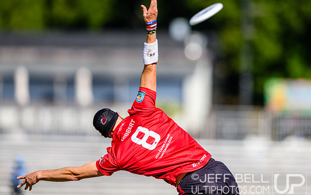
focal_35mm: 489
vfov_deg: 2.7
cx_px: 186
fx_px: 4146
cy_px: 76
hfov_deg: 4.3
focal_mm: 400
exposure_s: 1/1250
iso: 100
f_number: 3.2
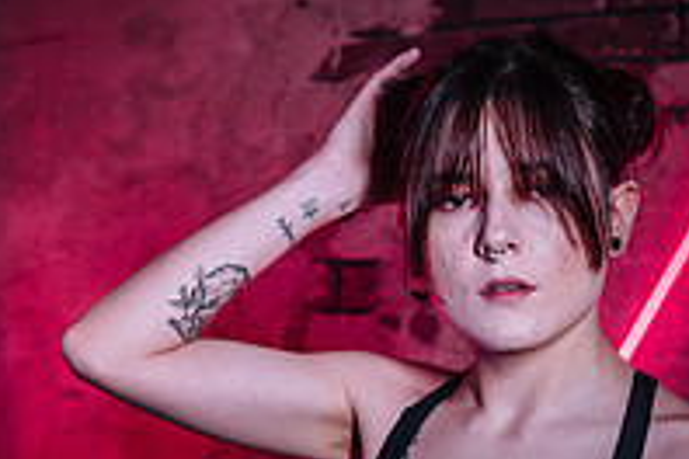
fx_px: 1971
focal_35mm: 103
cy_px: 410
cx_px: 133
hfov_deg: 19.6
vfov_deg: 13.2
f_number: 2.8
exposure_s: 1/80
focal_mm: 32
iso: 200
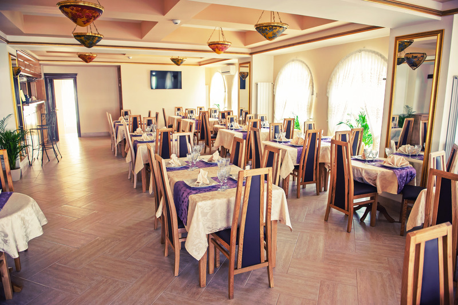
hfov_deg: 73.8
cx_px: 229
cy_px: 152
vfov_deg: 53.1
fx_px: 305
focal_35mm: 24
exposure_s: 1/125
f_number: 3.2
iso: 1250
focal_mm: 24
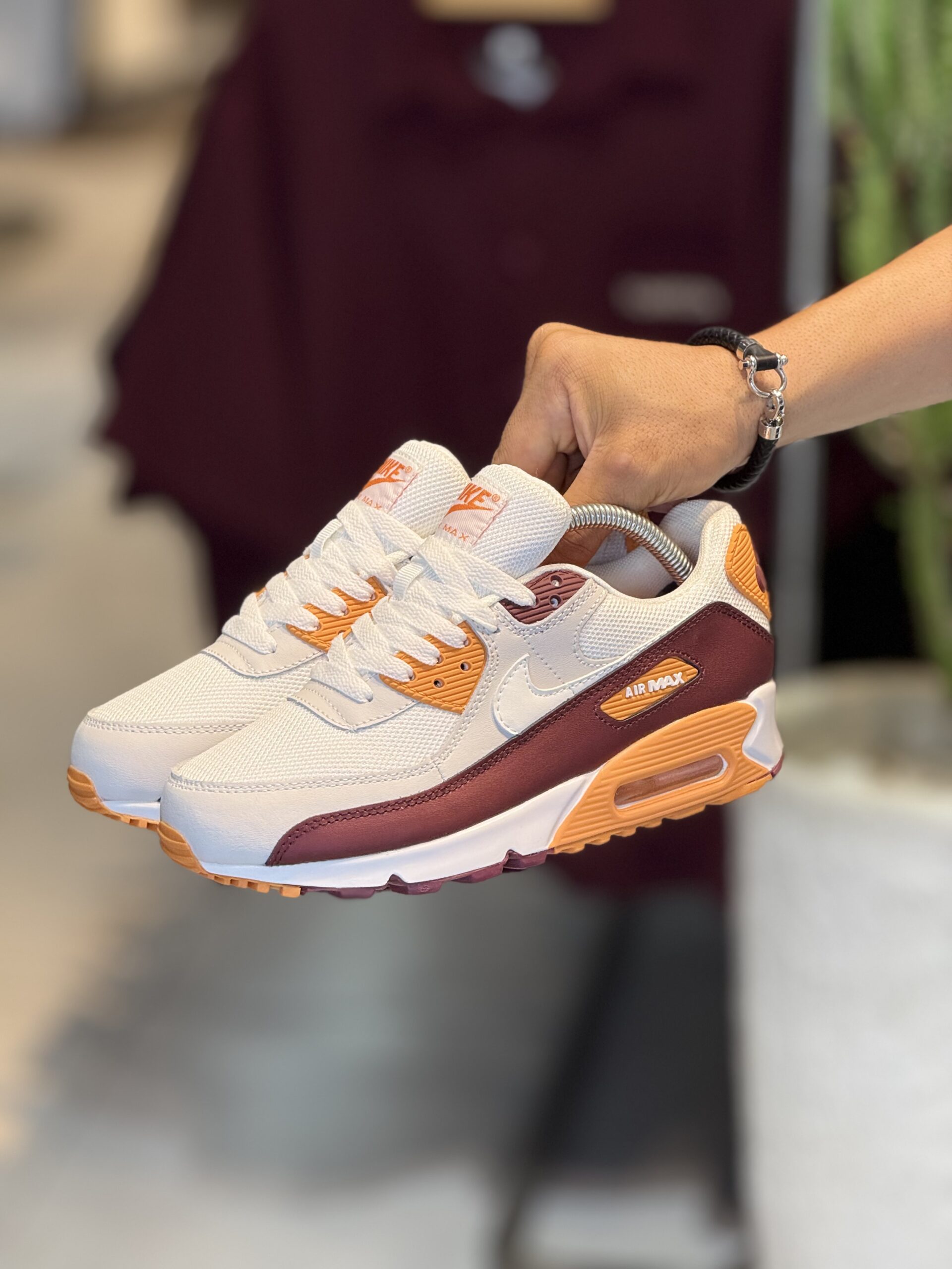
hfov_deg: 12.3
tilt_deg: -14.2
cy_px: 634
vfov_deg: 16.4
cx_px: 476
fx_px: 4400
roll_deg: -1.0
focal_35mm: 120
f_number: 2.8
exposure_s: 1/100
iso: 100
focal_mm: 15.66
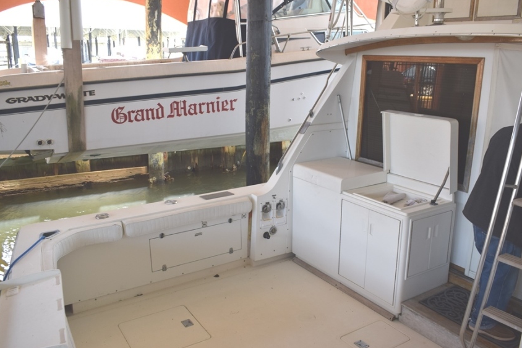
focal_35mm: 32
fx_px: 464
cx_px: 265
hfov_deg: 58.7
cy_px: 174
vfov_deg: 41.1
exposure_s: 1/160
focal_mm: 20
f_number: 7.1
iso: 400
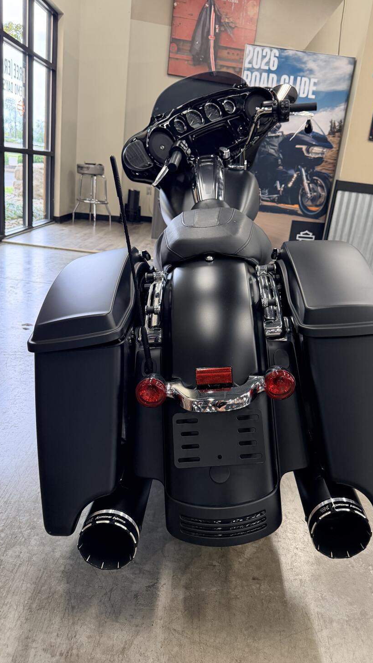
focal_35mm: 27
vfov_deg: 69.9
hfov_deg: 42.8
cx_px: 209
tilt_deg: -17.9
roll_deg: -7.3
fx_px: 475
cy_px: 326
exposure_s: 1/120
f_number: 1.78
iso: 400
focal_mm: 6.76
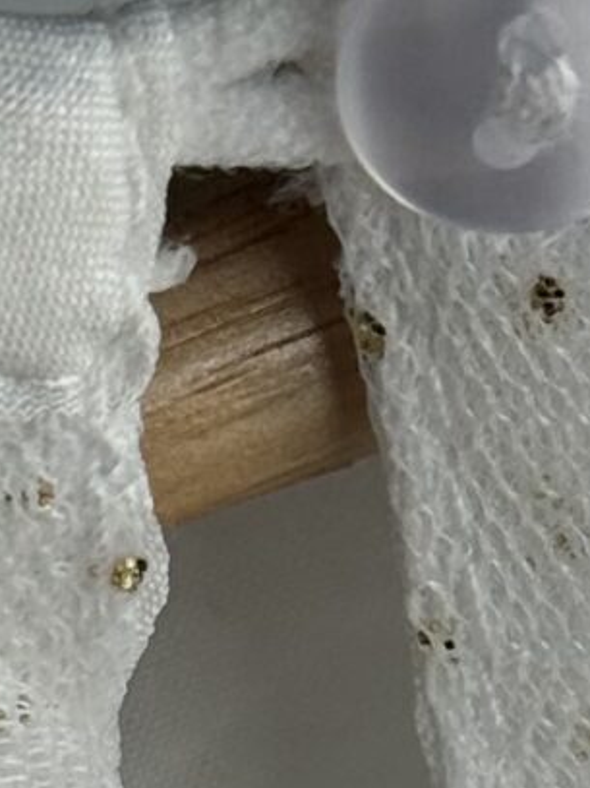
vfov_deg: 6.5
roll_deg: +10.6
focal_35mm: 302
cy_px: 865
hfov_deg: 4.9
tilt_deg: -33.1
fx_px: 6867
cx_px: 588
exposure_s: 1/1167
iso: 64
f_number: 1.78
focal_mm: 6.76
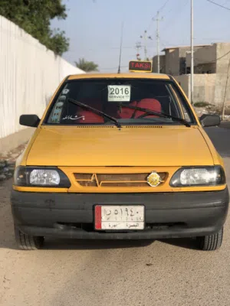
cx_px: 115
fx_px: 505
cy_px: 153
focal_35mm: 57
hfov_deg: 25.7
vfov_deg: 33.8
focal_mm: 6.6
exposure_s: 1/685
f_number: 2.8
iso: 20
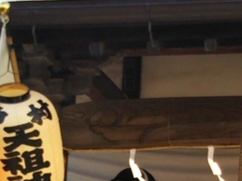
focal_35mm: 139
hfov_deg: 14.0
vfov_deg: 10.4
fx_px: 971
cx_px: 231
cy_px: 230
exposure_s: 1/227
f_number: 2.2
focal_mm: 4
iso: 27
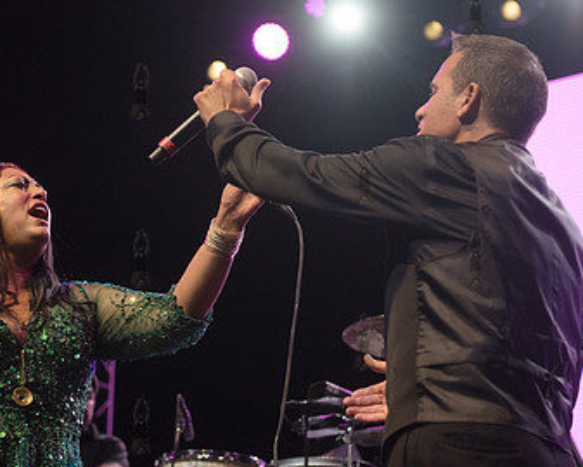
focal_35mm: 113
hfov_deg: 16.9
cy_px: 257
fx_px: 1951
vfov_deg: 13.7
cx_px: 140
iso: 2500
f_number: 4
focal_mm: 70
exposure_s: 1/1250
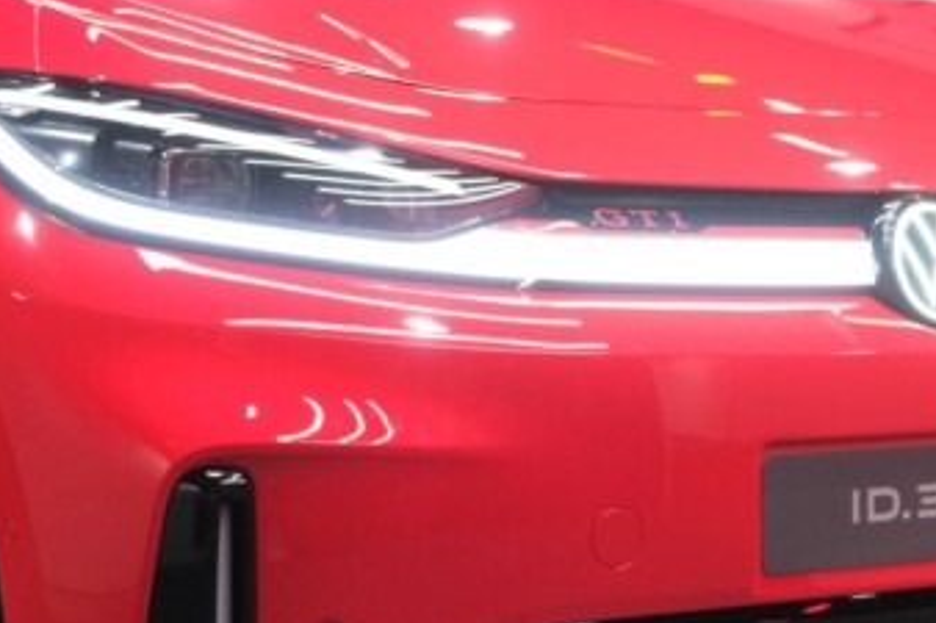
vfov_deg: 12.2
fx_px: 2910
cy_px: 500
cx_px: 382
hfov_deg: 18.3
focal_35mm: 112
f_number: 3.6
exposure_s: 1/105
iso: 2500
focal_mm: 35.8
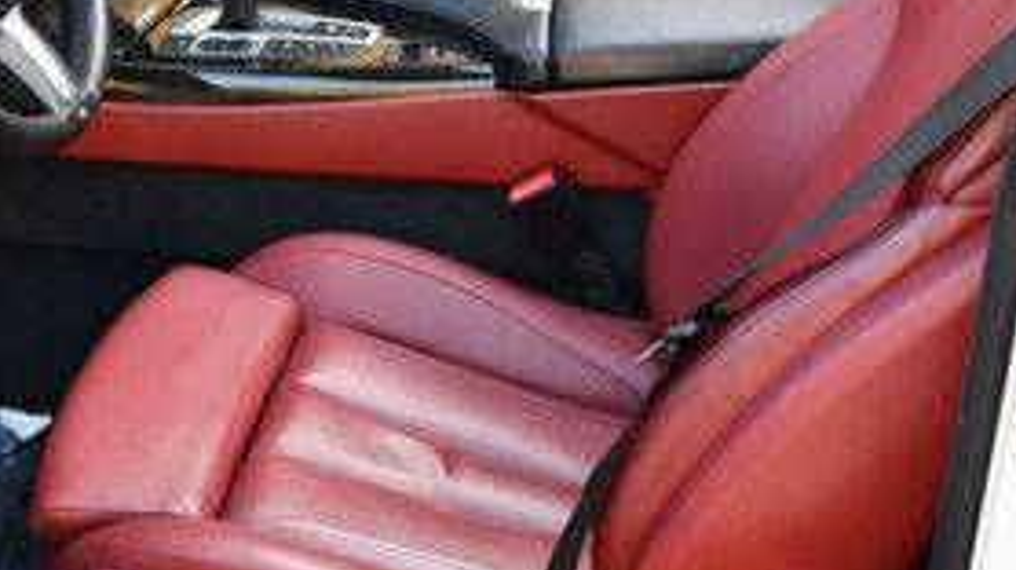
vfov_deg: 13.8
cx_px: 376
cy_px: 66
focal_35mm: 87
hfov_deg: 24.4
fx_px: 2342
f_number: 3.5
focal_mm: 18
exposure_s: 1/250
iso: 560
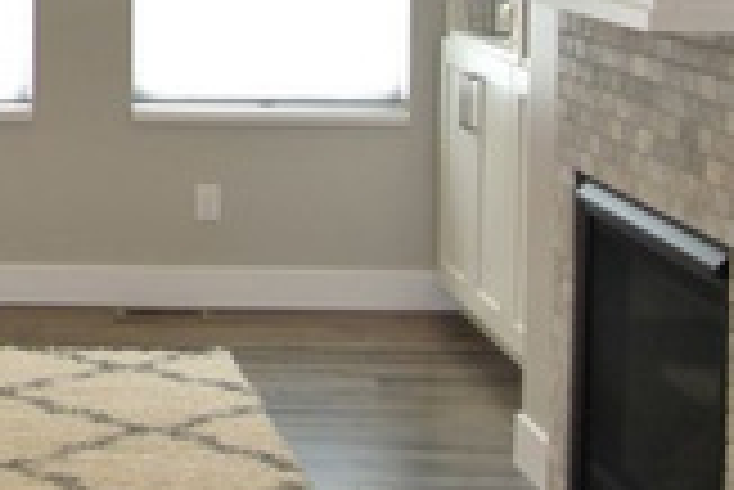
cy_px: -31
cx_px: -504
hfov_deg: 16.7
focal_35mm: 106
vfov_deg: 12.7
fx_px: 2163
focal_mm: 10
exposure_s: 1/60
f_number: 3.5
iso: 200
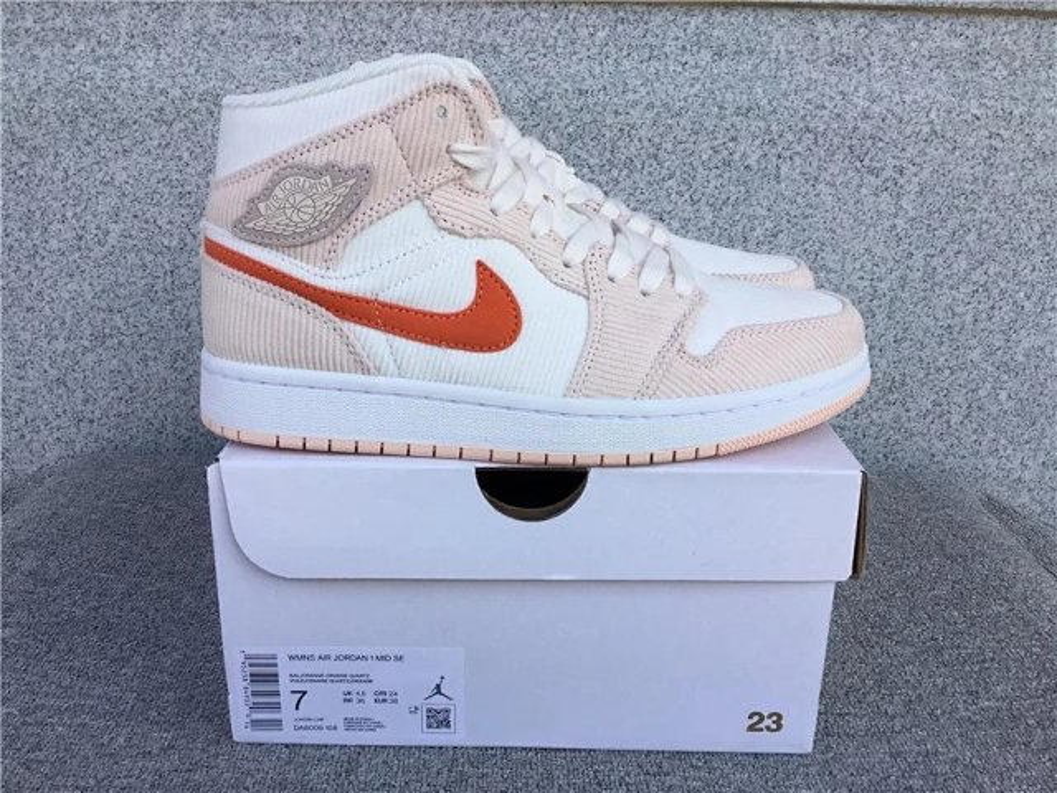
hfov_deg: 58.4
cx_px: 528
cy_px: 396
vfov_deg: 45.4
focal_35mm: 31
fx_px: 947
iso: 25
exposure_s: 1/550
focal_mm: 3.3
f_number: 2.4
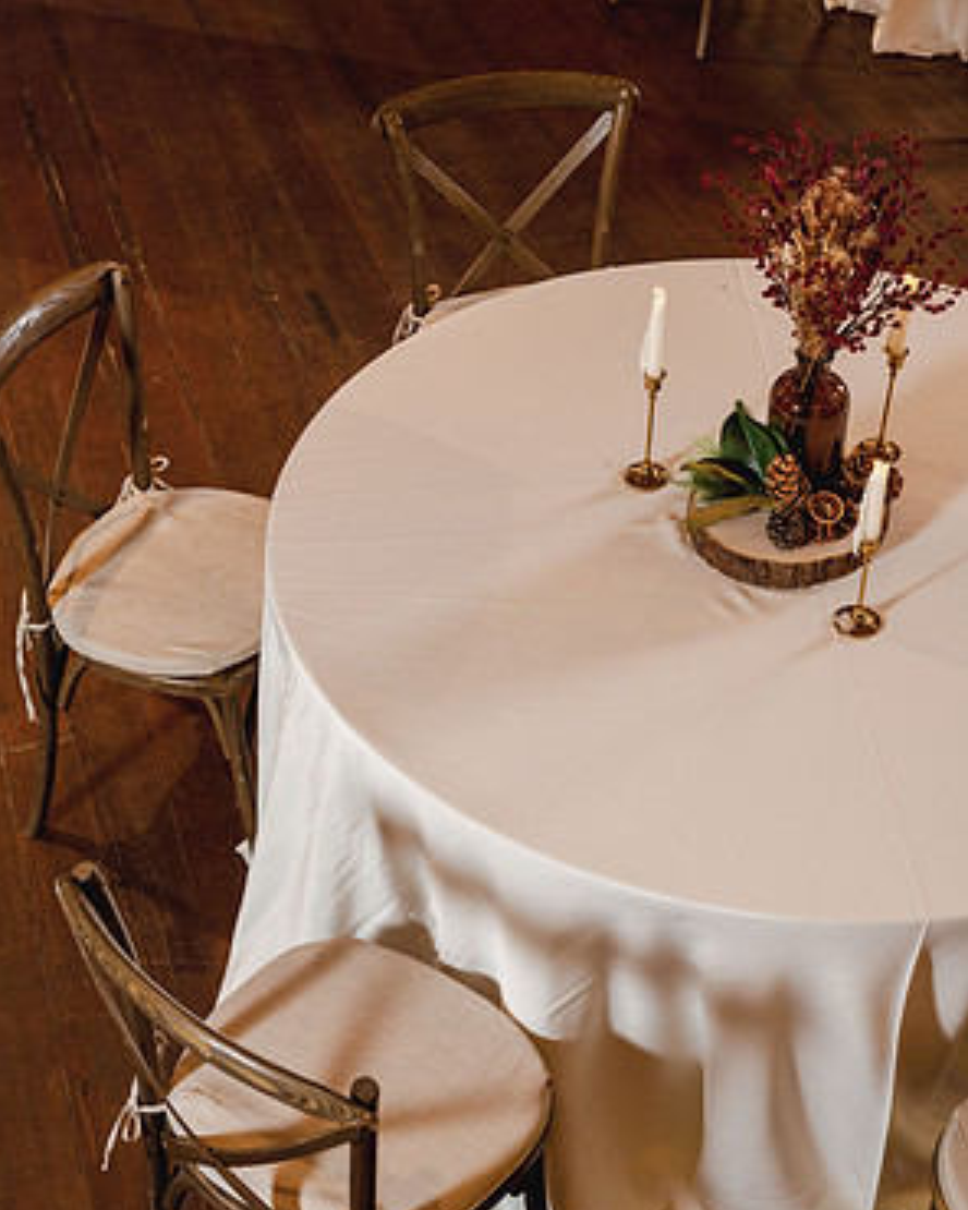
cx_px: 481
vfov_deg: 33.0
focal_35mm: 57
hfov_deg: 26.7
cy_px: 602
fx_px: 2041
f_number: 5.6
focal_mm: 50
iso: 400
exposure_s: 1/20
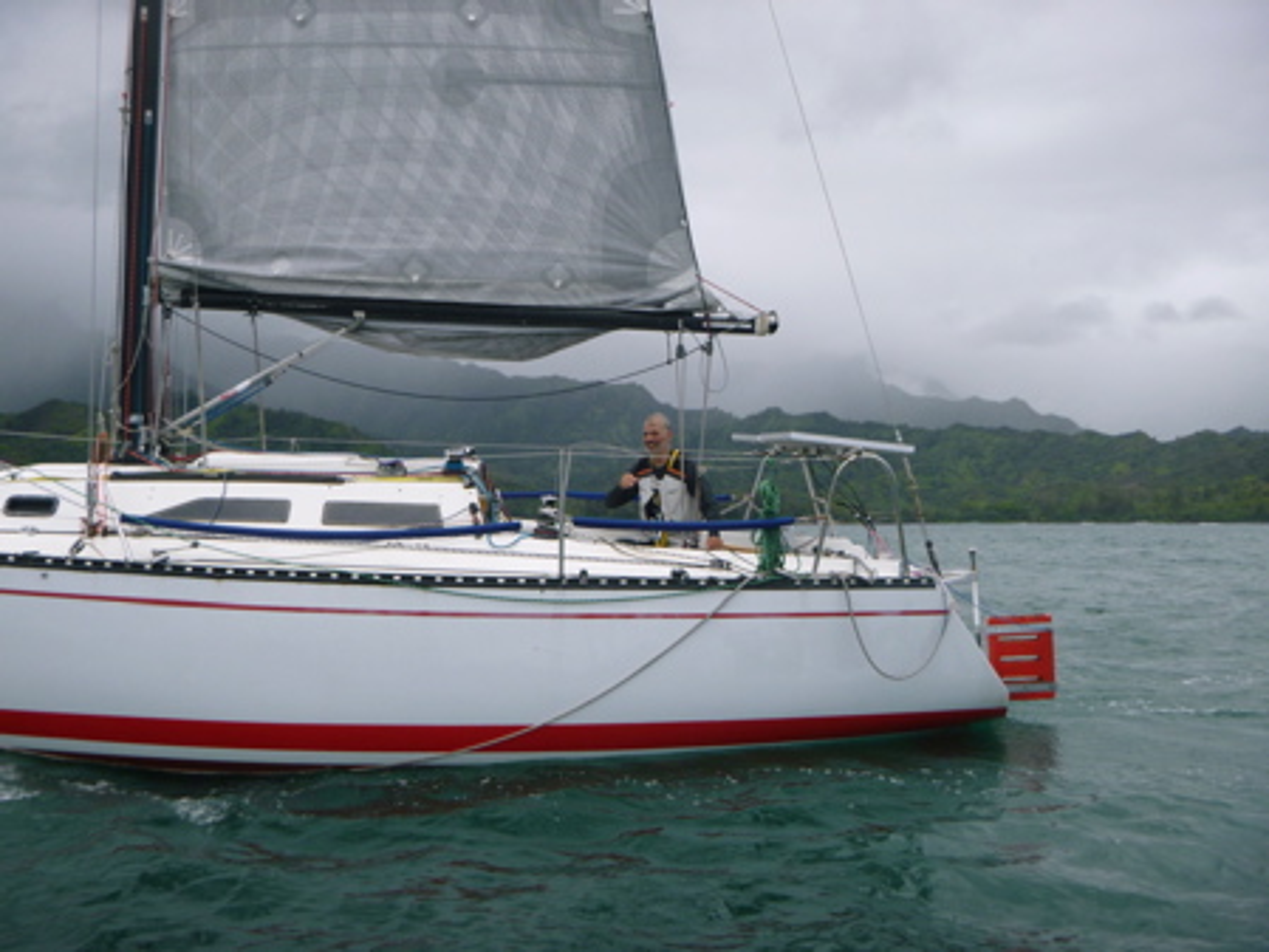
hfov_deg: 49.0
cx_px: 634
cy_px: 476
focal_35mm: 38
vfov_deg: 37.7
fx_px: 1393
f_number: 4.5
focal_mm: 6.8
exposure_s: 1/640
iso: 100
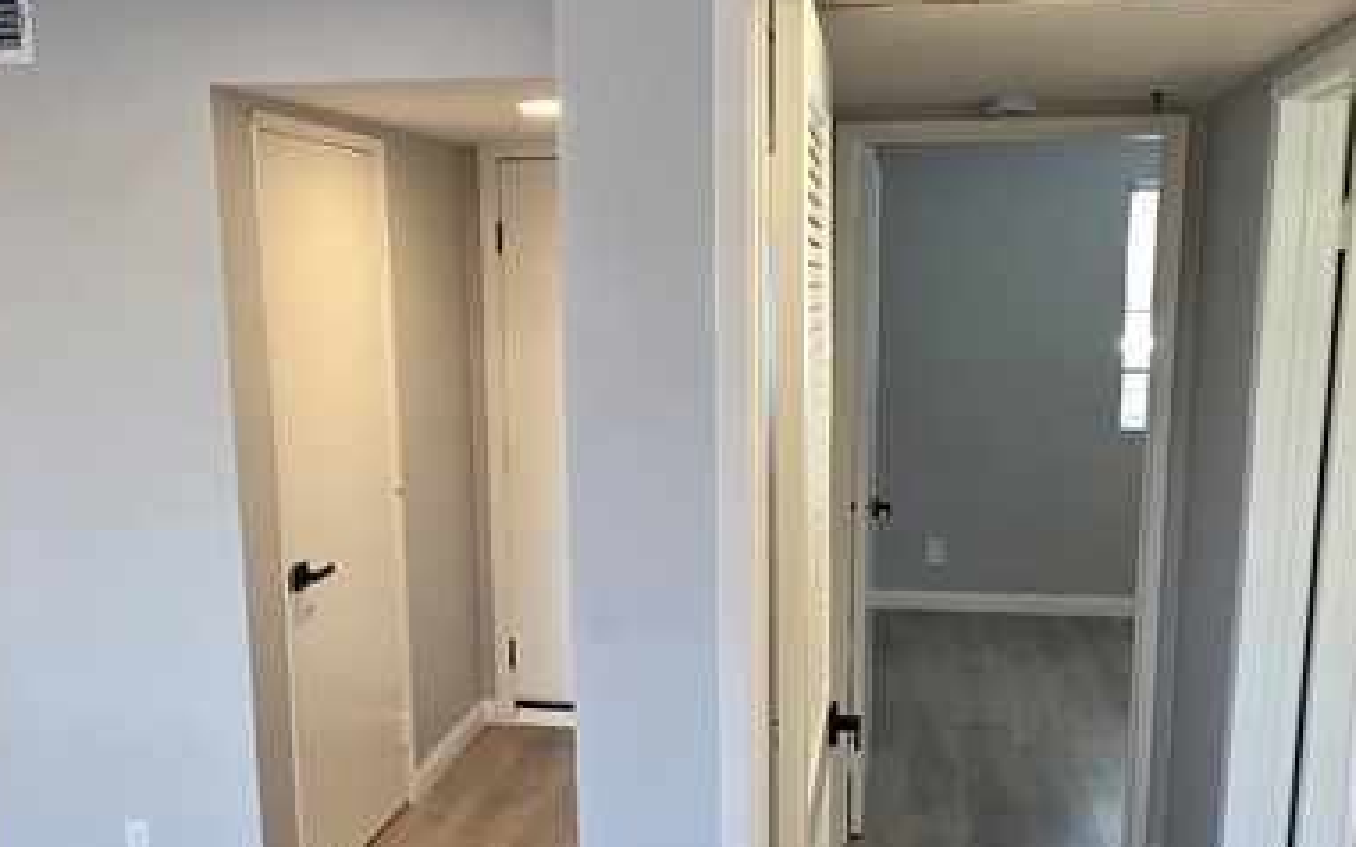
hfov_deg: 52.7
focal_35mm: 37
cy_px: 587
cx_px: 637
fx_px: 1367
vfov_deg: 34.0
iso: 250
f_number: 1.9
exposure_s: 1/120
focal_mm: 2.2
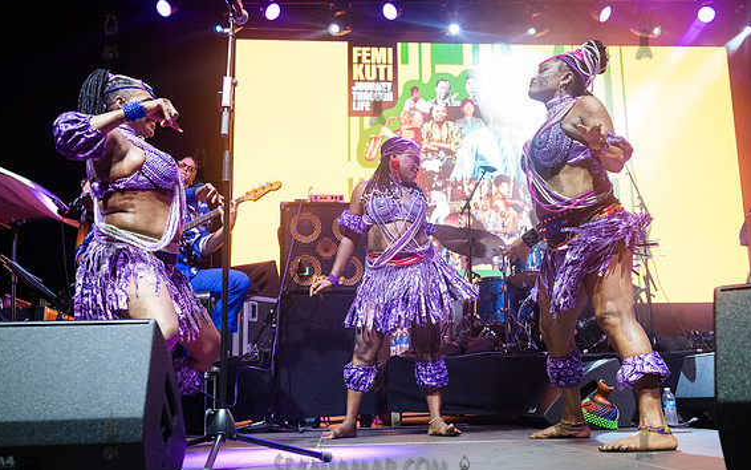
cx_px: 392
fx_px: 778
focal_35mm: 38
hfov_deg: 51.5
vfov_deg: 33.6
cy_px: 235
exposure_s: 1/640
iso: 5000
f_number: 4
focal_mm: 35
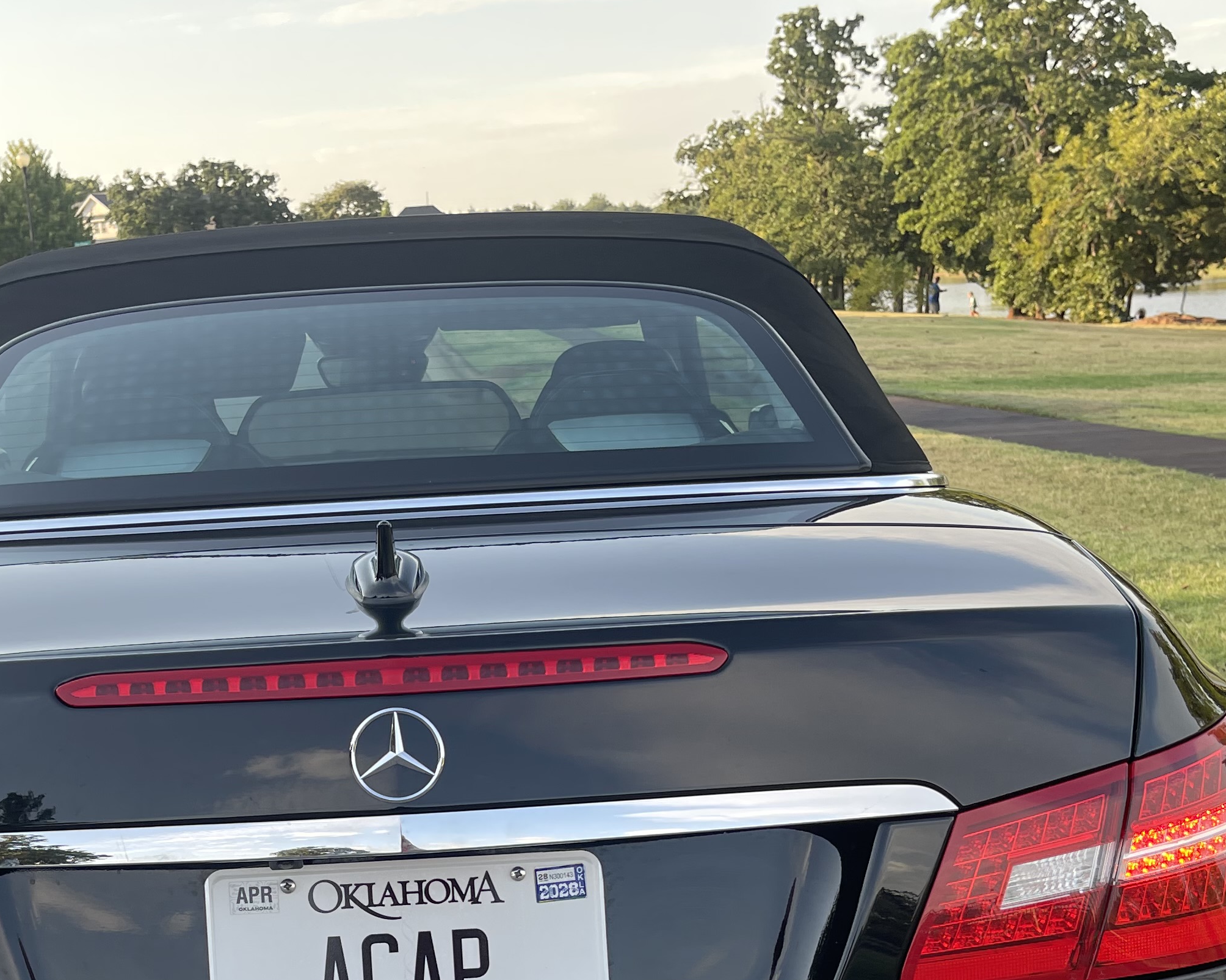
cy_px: 915
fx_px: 1778
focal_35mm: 49
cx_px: 388
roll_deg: +3.9
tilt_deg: -20.2
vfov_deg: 29.3
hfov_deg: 37.6
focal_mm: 5.1
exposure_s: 1/309
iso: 32
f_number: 1.6
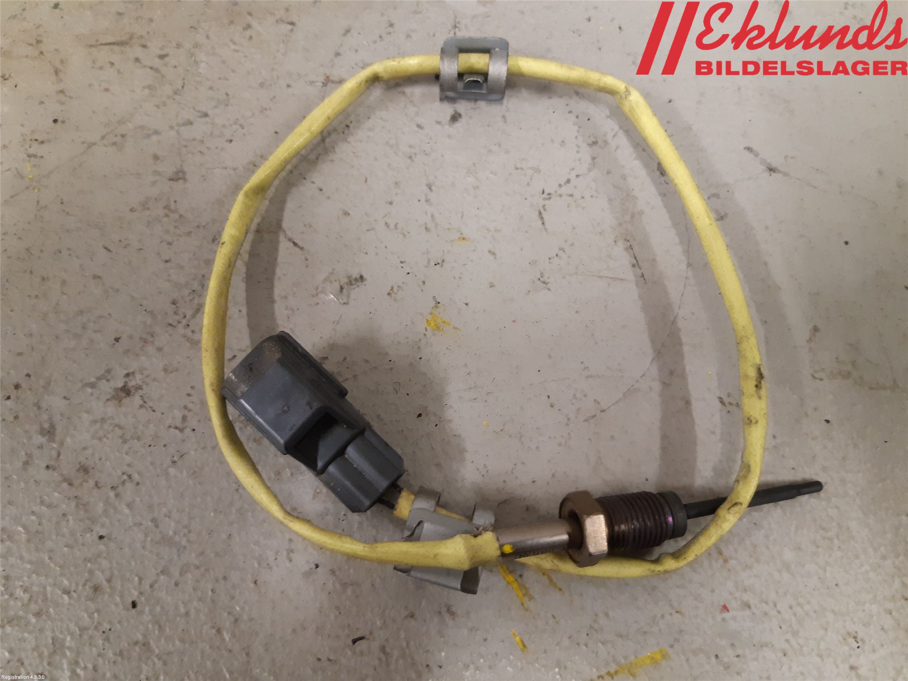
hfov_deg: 67.3
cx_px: 454
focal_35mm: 26
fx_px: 682
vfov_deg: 53.1
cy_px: 340
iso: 250
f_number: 1.7
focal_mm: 3.93
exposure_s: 1/50
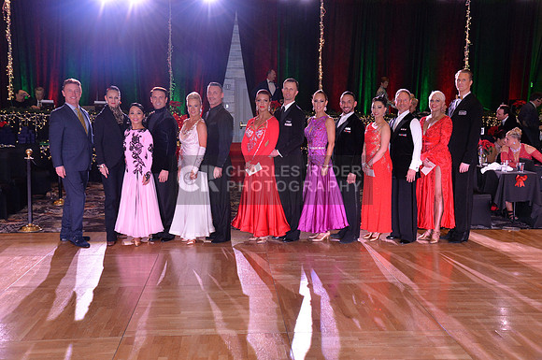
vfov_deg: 33.3
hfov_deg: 48.5
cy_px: 180
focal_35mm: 40
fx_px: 601
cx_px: 271
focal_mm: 40
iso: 2500
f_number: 5.6
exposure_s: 1/250
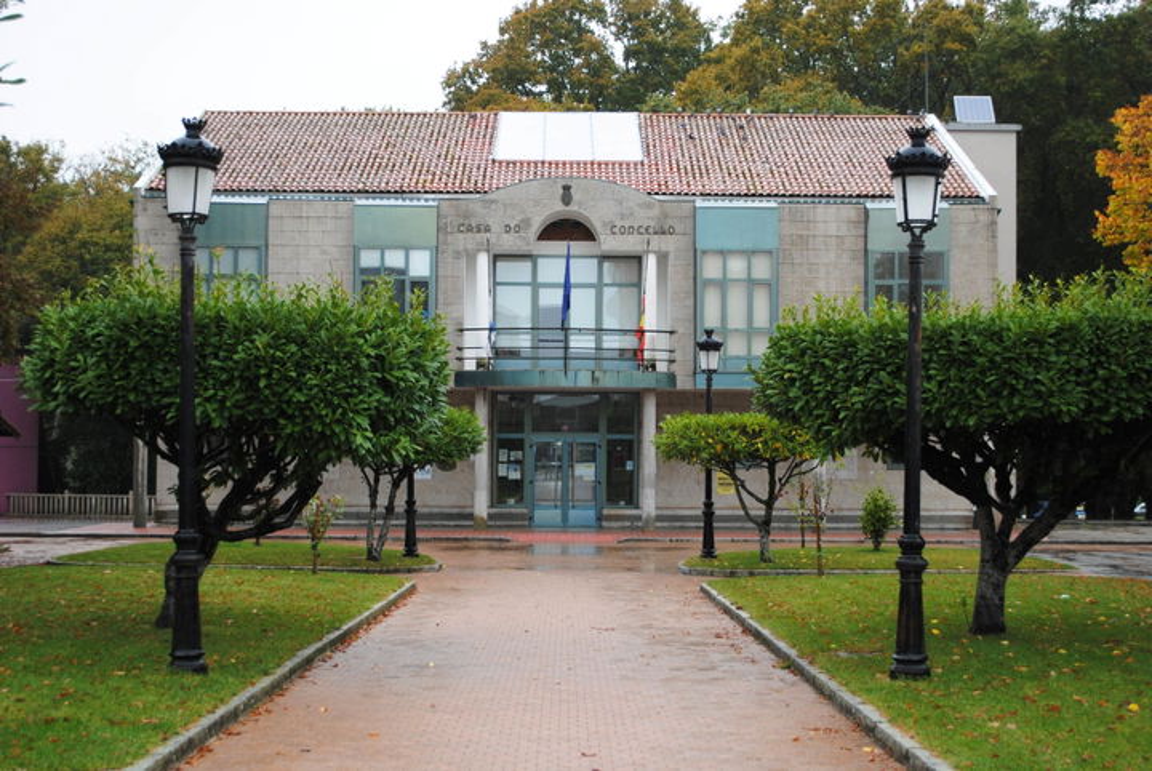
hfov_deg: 38.8
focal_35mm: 51
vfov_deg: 26.6
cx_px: 576
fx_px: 1634
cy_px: 386
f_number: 5
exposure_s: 1/160
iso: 100
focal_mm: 34
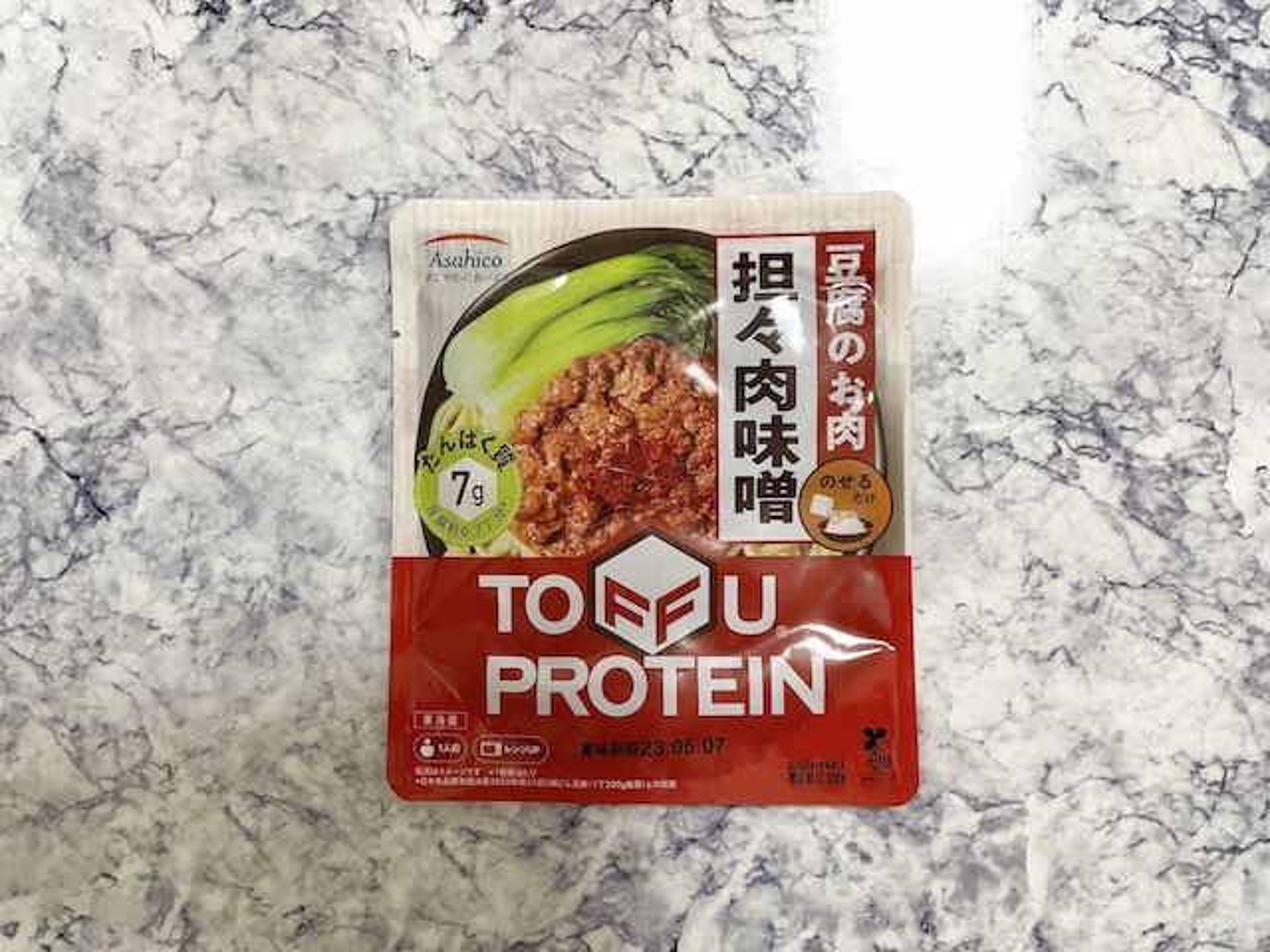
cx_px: 635
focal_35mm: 26
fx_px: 954
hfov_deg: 67.3
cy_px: 476
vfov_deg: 53.1
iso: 125
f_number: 1.6
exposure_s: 1/60
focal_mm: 4.2
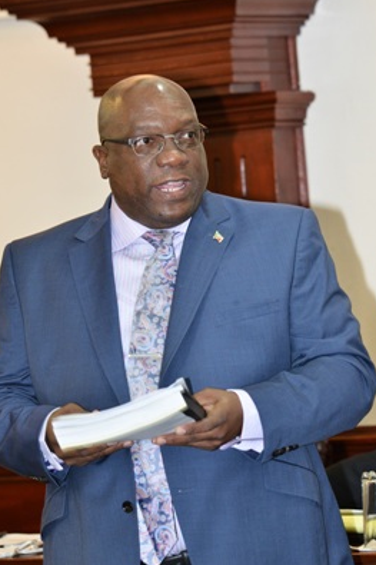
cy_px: 257
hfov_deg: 6.0
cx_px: 199
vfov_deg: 9.1
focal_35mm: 227
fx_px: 3559
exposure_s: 1/60
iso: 1600
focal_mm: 200
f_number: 8
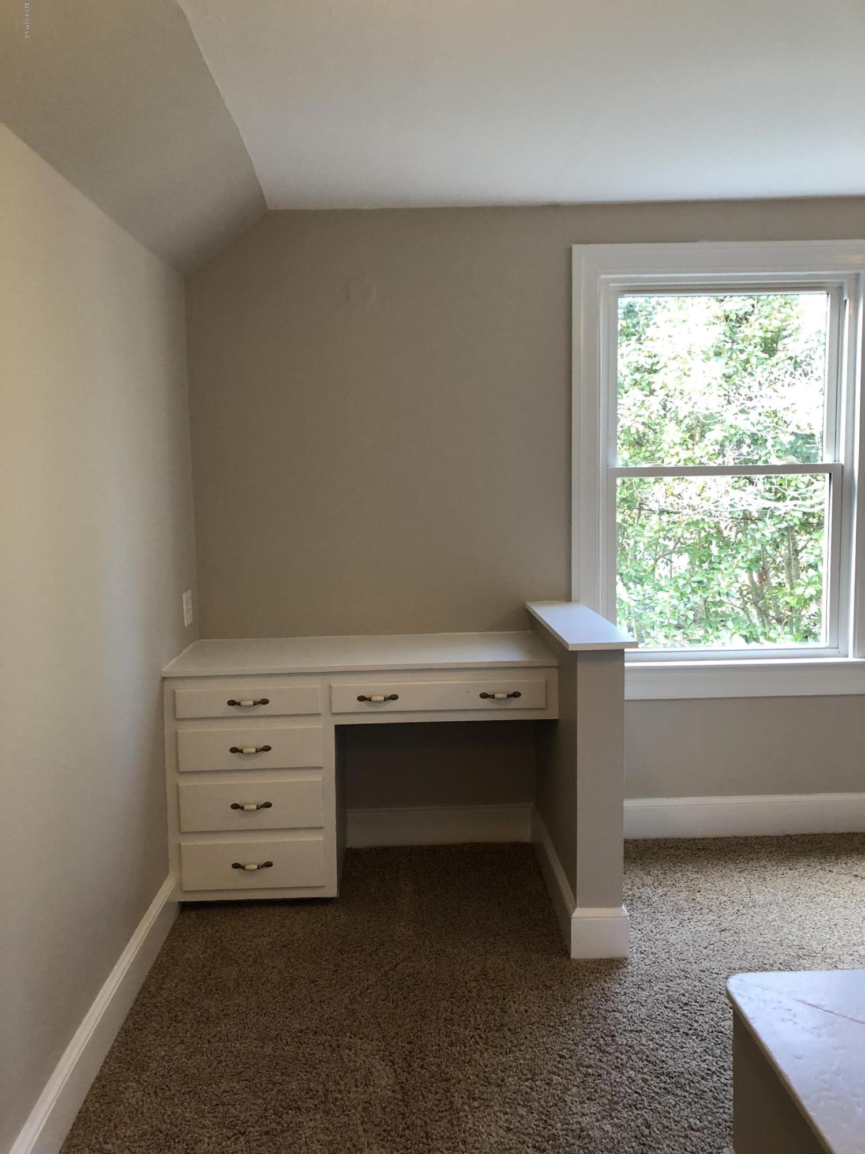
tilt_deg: -5.2
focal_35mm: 28
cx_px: 432
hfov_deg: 49.7
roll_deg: +0.8
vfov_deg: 63.4
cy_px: 577
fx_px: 933
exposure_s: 1/30
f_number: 1.8
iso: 40
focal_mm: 3.99
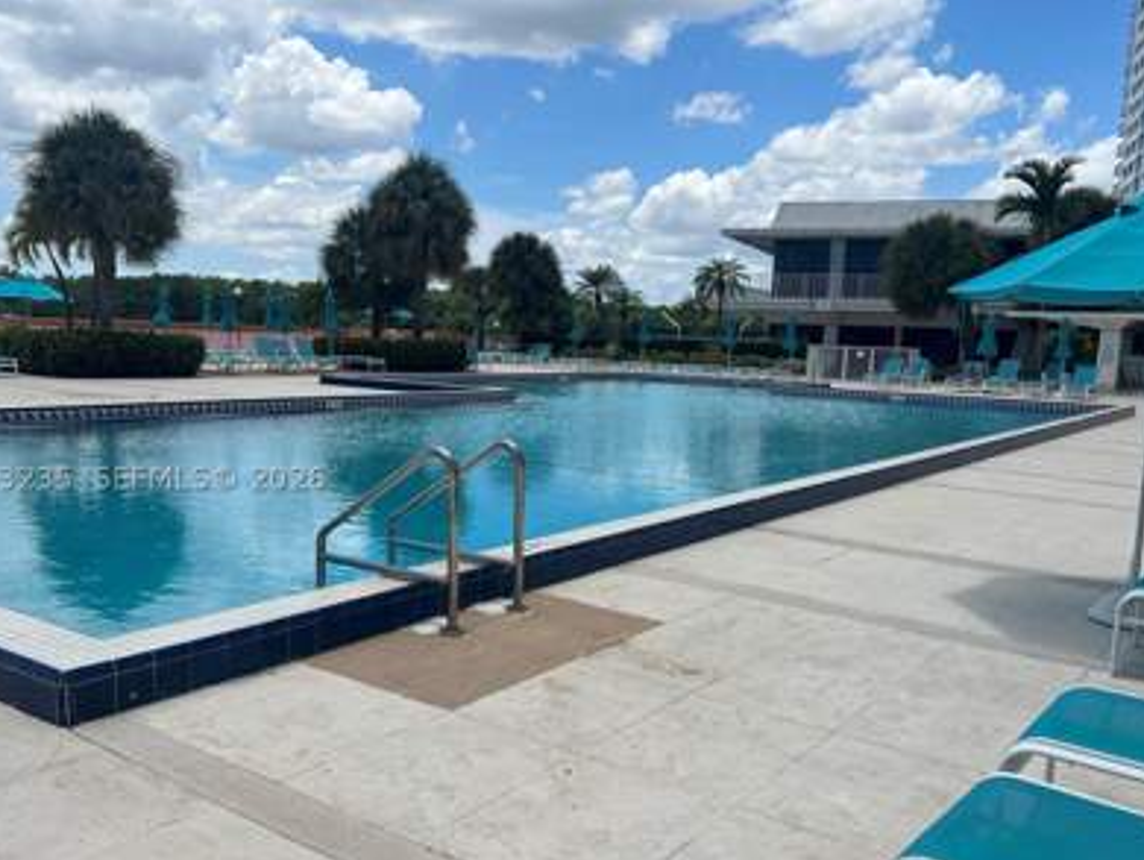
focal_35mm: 32
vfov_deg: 44.1
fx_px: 1058
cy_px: 478
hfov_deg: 56.8
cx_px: 595
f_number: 1.5
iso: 50
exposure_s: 1/6579
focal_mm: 5.7
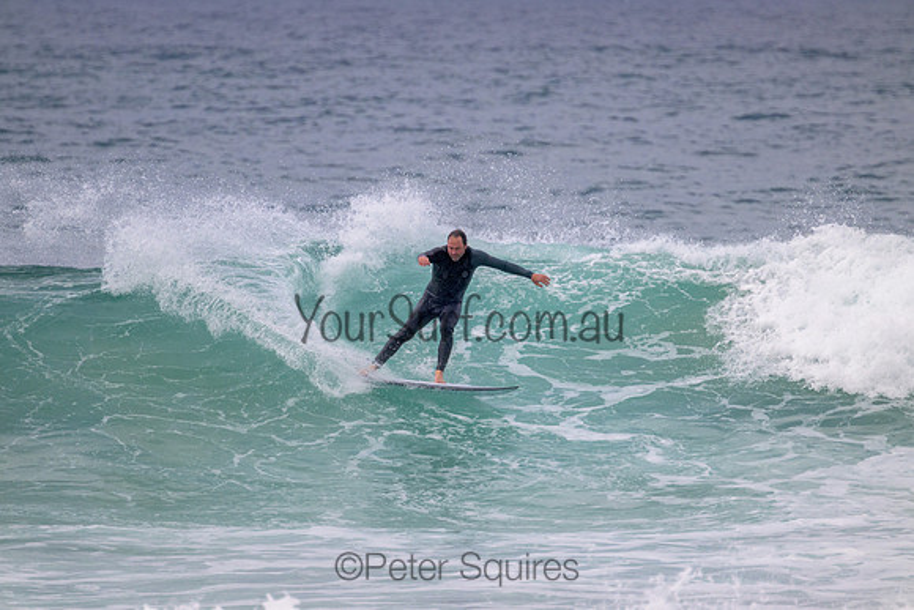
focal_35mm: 800
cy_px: 305
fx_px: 20315
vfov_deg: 1.7
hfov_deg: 2.6
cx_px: 457
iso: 900
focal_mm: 800
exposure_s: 1/2000
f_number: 11
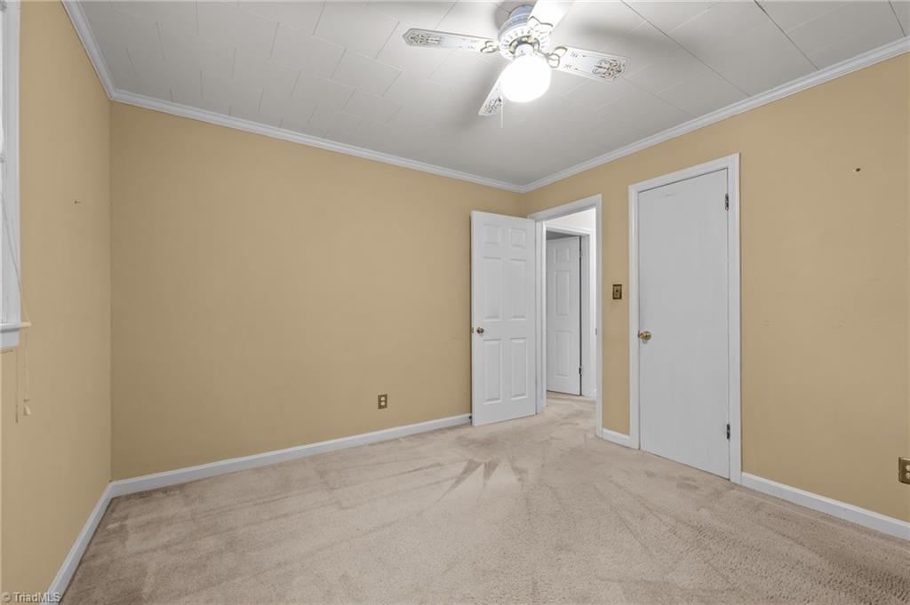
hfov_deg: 104.3
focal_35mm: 14
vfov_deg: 81.1
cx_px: 455
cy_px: 302
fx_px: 354
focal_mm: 14
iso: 200
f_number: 8
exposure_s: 4
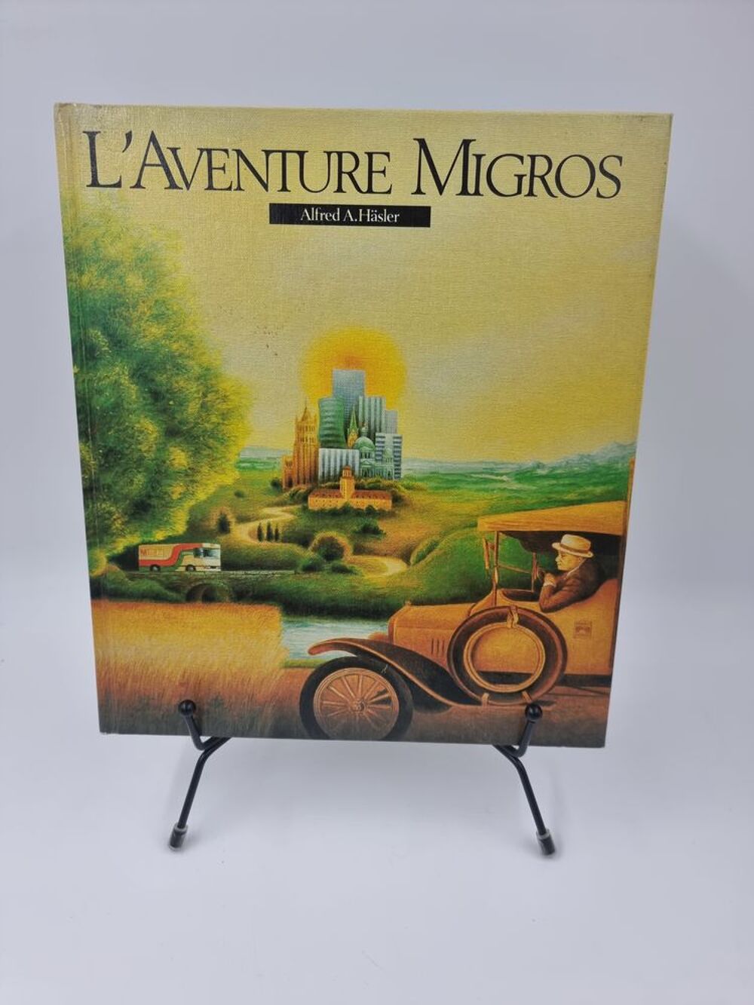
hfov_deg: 56.8
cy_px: 502
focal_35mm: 24
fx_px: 697
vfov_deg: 71.6
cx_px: 377
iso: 50
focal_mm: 6.7
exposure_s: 1/120
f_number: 1.8
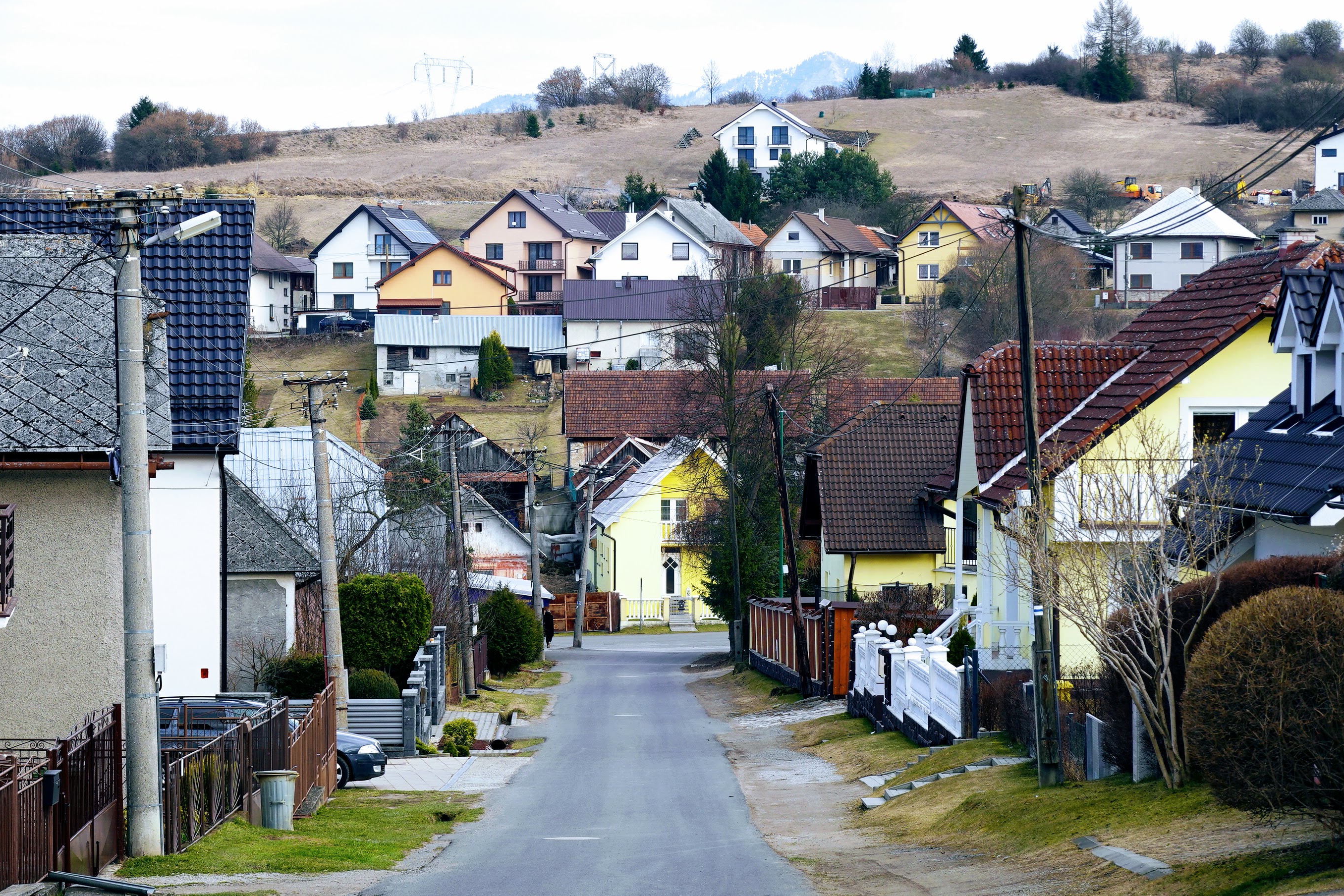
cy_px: 450
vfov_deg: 11.8
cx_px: 669
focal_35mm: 116
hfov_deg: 17.6
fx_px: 4330
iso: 100
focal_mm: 41.93
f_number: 4.5
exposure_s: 1/160
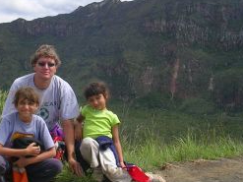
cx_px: 61
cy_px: 43
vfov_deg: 17.9
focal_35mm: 82
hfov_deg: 23.6
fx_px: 575
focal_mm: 5.8
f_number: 5.6
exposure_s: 1/342
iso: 50
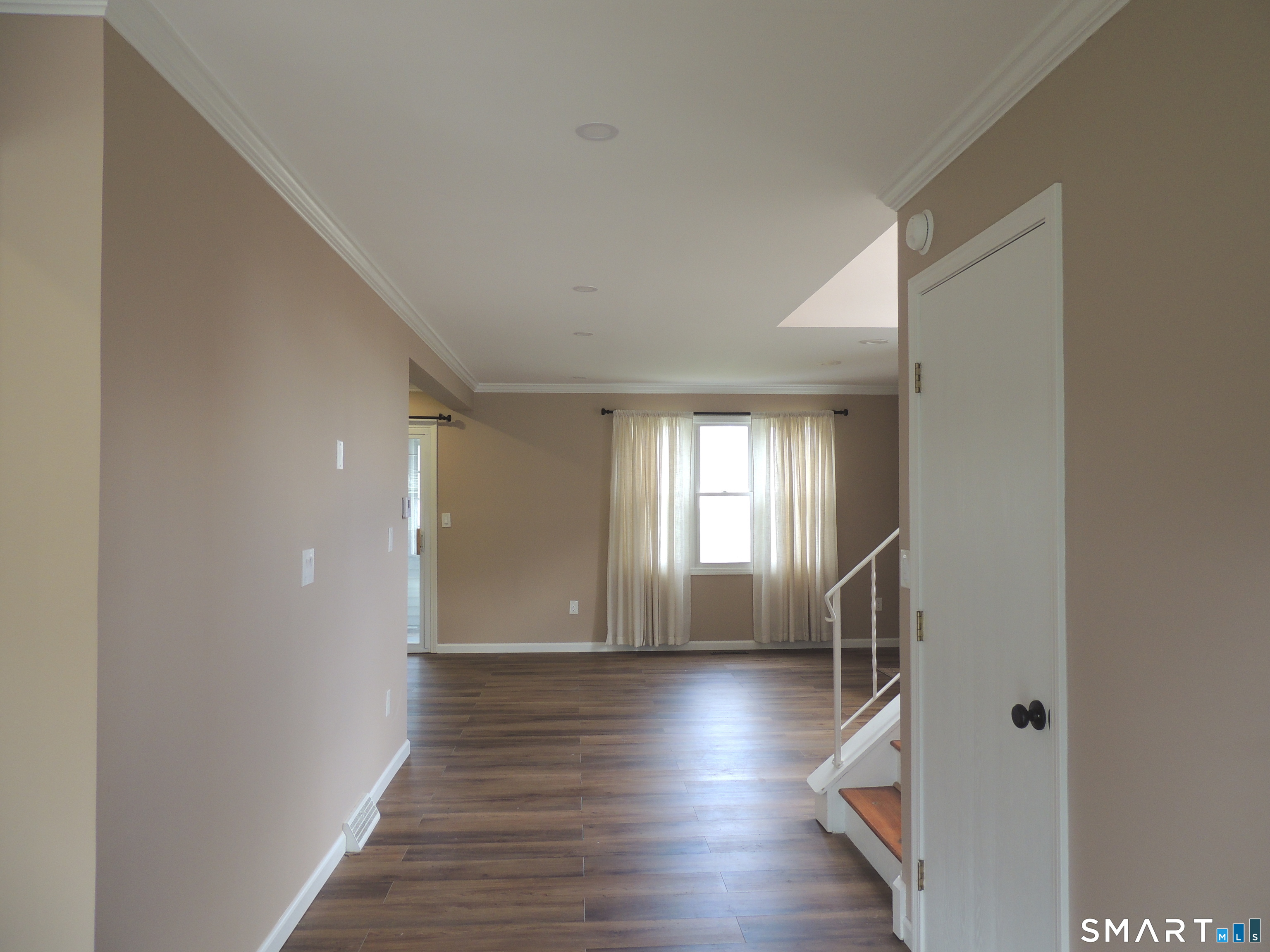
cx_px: 635
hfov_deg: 71.6
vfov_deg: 56.8
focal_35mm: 24
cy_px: 476
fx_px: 881
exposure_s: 1/30
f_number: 3
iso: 125
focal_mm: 4.3
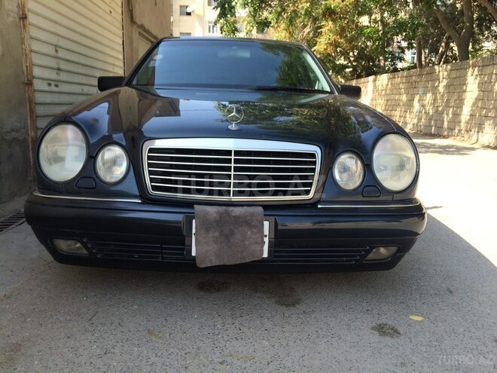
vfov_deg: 48.2
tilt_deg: -10.7
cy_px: 186
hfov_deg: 61.7
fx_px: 416
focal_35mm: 29
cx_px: 248
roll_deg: -1.0
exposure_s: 1/466
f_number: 2.2
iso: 32
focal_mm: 4.15
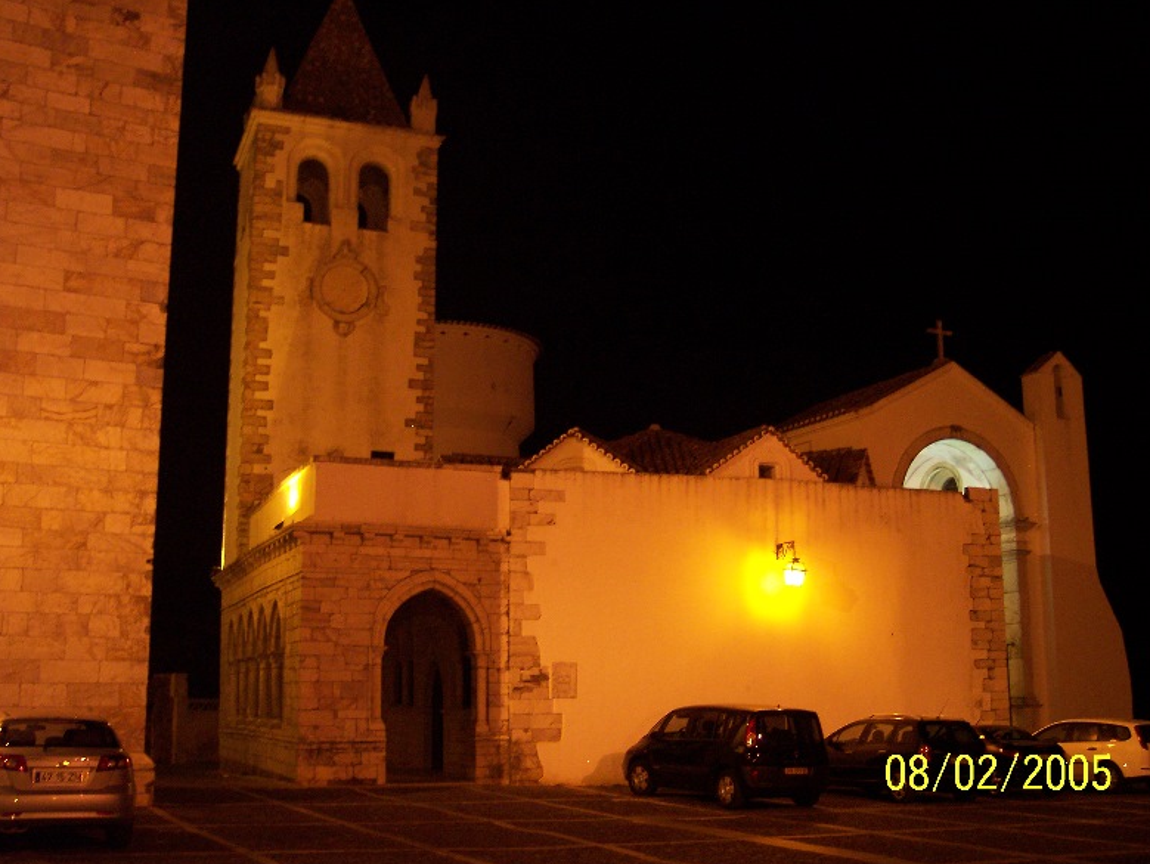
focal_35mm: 39
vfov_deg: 36.8
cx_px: 582
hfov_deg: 47.8
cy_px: 440
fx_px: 1296
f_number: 2.8
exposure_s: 1/8
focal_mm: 8
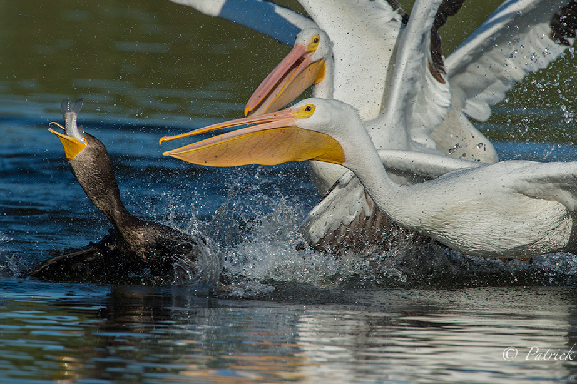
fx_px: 17719
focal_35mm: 1106
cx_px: 319
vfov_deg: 1.2
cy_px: 135
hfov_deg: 1.9
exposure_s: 1/2000
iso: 400
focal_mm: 850
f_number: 10
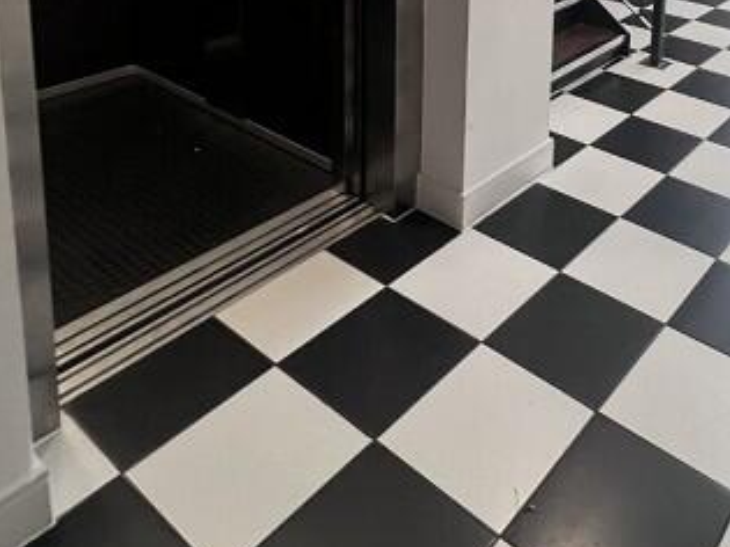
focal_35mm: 33
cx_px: 584
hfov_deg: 51.9
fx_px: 696
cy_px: -97
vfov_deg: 34.8
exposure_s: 1/100
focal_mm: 1.57
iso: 100
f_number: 1.8
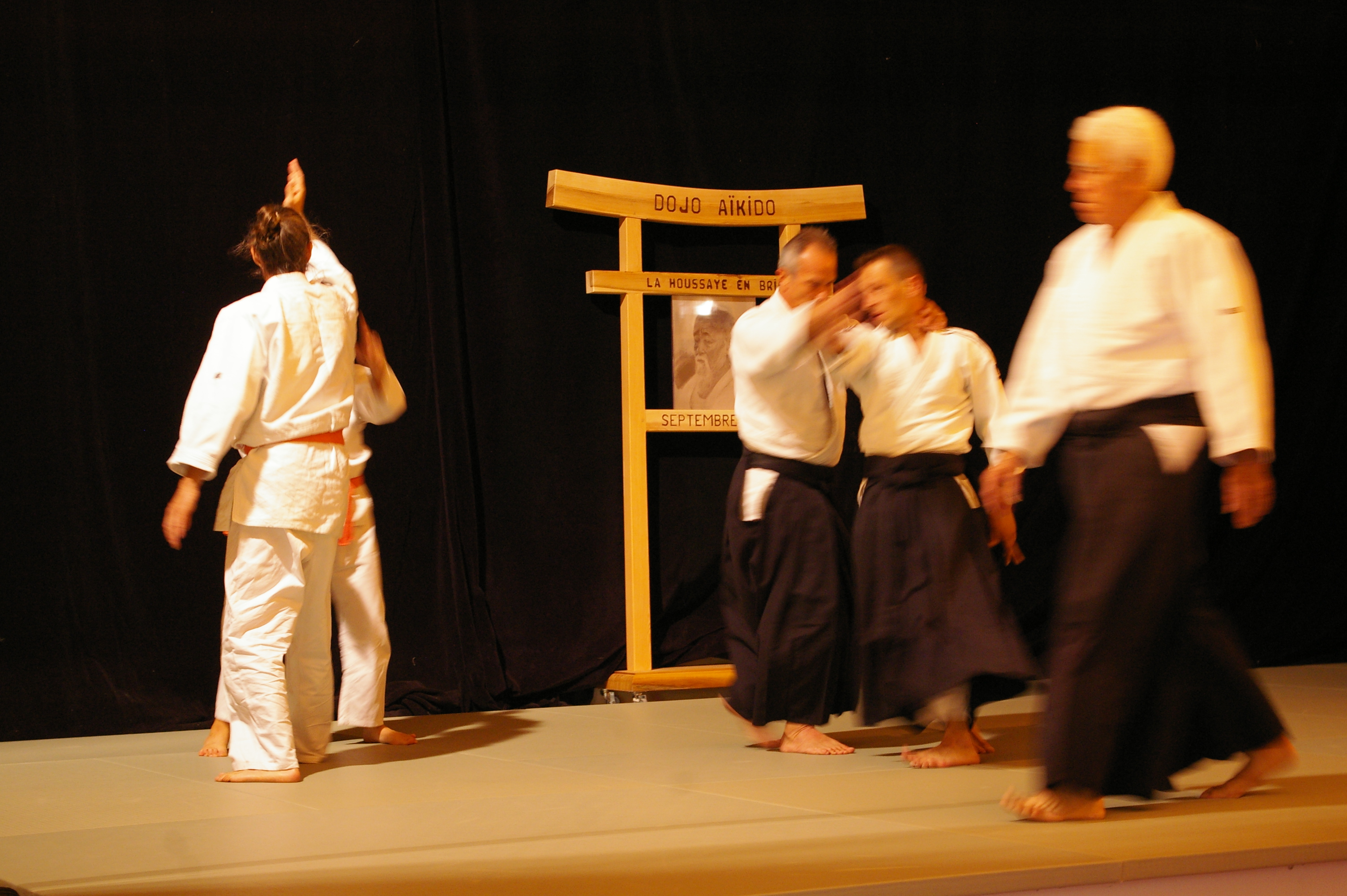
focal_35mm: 68
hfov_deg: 29.9
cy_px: 448
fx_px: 2523
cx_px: 674
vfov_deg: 20.1
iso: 800
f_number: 4.5
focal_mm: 45
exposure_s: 1/15
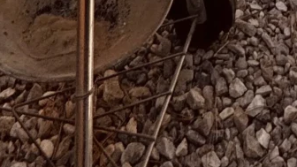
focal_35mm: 93
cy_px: -661
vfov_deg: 6.4
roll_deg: -1.7
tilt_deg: -1.5
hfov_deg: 21.5
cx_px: 345
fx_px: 732
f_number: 2.2
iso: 40
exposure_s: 1/412
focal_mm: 2.22
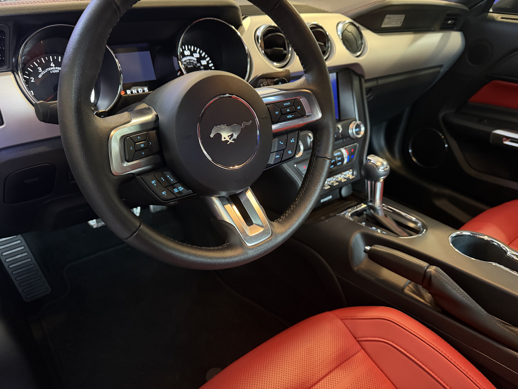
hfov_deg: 71.6
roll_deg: -2.3
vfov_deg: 56.8
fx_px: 359
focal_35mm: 24
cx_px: 259
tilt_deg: -31.2
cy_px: 194
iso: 1000
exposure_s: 1/30
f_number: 1.78
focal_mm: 6.76
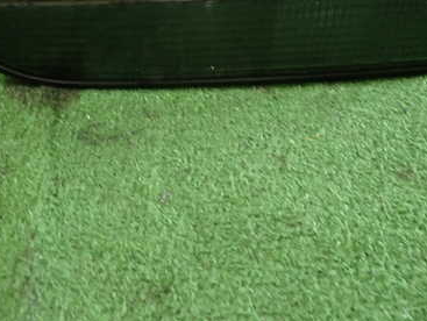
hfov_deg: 38.9
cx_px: 206
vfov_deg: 29.5
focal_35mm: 49
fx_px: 605
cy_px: 104
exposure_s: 1/30
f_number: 2.3
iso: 320
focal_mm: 5.4
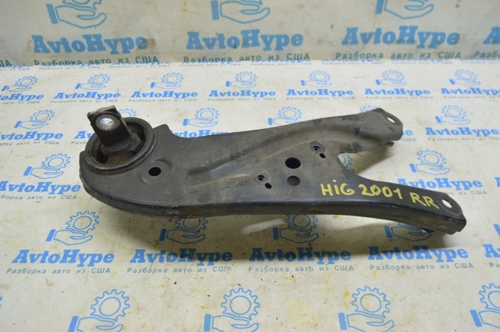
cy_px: 166
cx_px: 250
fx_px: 416
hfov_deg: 62.0
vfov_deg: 43.5
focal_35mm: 30
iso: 400
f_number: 5.6
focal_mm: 20
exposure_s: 1/20
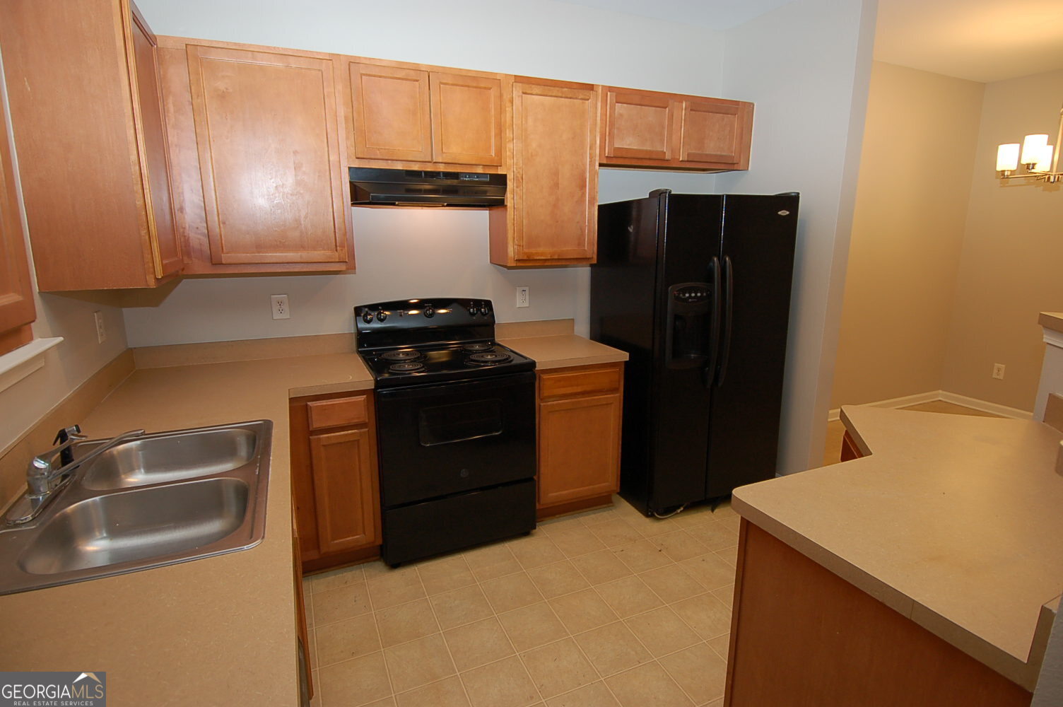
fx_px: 531
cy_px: 354
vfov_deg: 67.3
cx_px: 532
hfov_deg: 90.1
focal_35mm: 18
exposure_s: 1/60
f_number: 4
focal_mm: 12
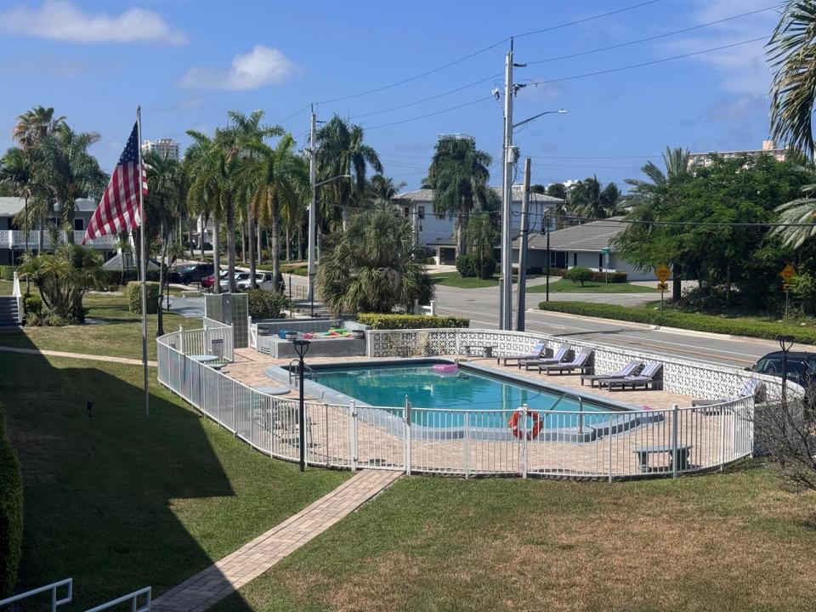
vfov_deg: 30.3
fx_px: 1131
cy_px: 306
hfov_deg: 39.7
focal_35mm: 48
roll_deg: +0.0
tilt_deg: -4.8
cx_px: 408
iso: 64
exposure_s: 1/7092
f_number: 1.78
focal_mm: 6.76
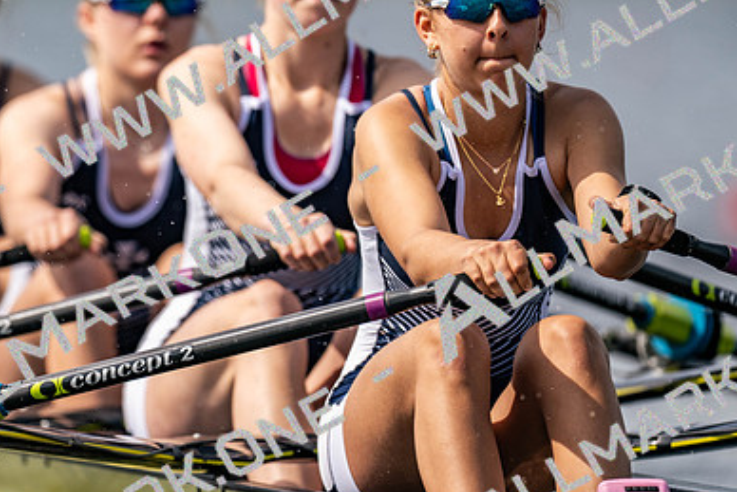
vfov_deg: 1.5
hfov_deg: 2.3
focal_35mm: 898
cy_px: 183
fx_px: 18390
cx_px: 272
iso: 250
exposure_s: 1/2500
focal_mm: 600
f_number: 4
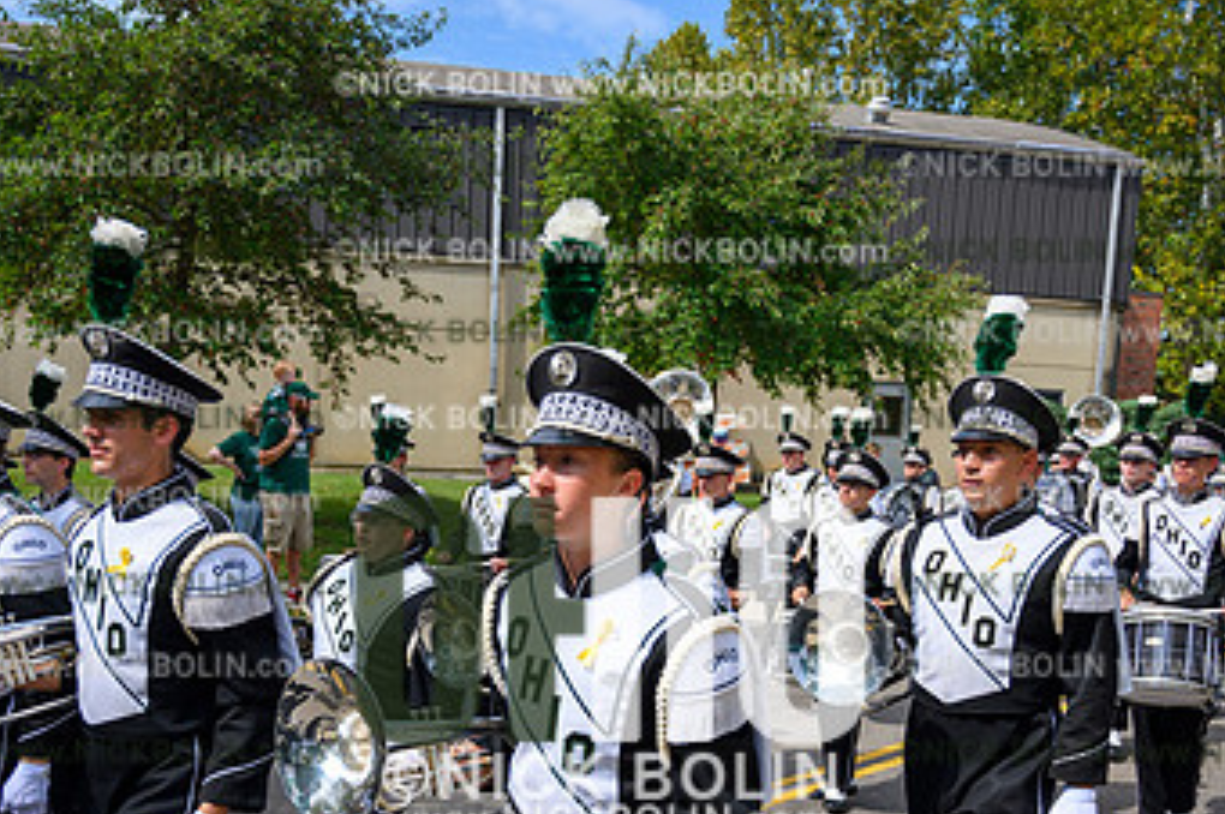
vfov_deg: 31.6
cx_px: 609
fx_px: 1394
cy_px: 666
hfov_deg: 47.4
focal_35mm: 41
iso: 100
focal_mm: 24
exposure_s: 1/1250
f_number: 4
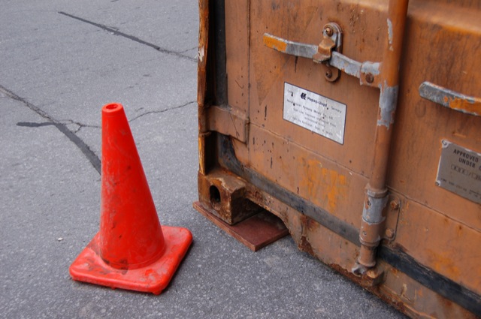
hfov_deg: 46.5
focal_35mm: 42
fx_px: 560
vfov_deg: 31.8
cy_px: 160
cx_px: 240
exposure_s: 1/100
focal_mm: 28
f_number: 5
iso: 200
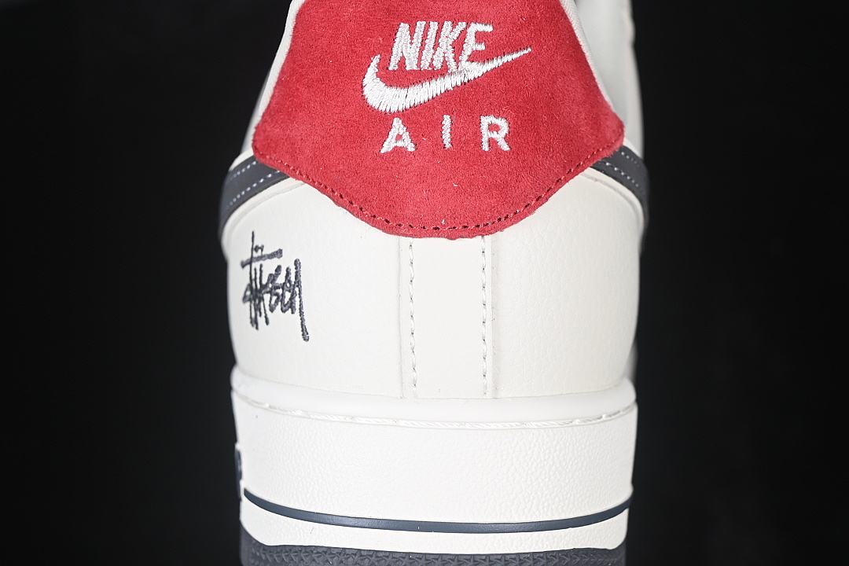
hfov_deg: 27.0
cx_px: 424
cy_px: 283
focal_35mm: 75
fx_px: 1769
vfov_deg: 18.2
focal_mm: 50
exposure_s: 1/80
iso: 160
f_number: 7.1
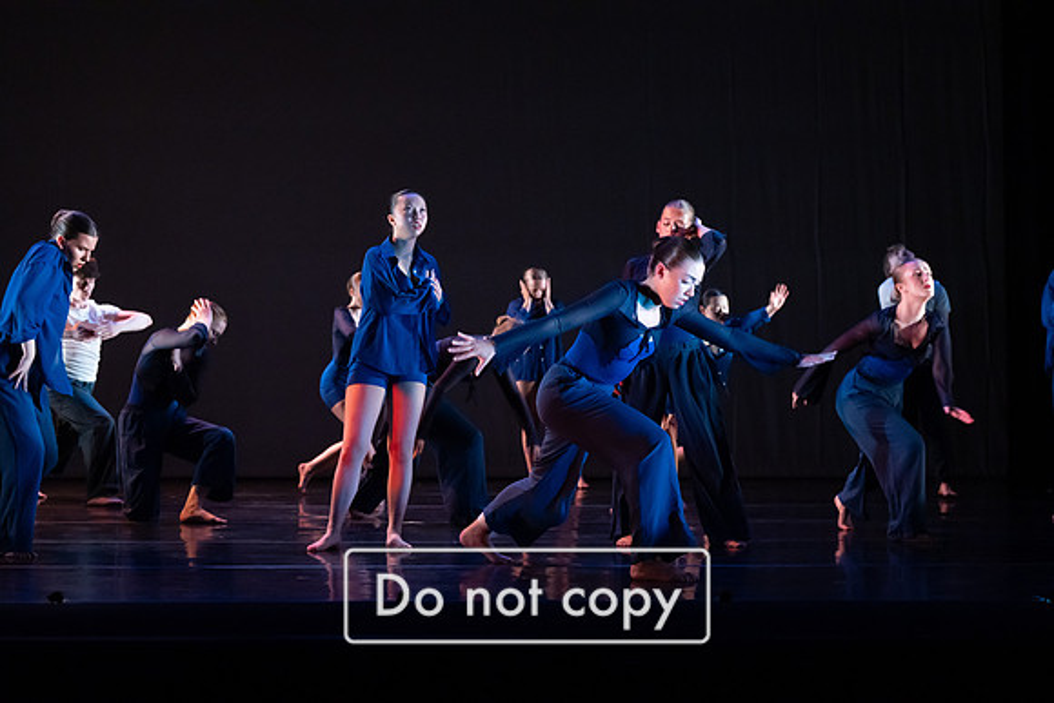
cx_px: 527
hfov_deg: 28.8
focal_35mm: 70
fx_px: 2050
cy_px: 352
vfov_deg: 19.5
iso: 4000
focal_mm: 70
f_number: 4.5
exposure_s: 1/250
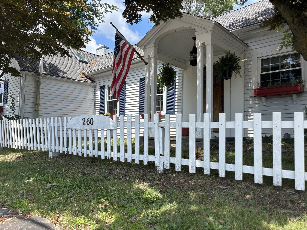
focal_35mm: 26
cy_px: 115
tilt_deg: +3.3
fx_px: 231
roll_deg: -0.7
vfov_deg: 53.1
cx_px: 154
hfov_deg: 67.3
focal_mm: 5.96
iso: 50
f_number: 1.6
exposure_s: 1/1695
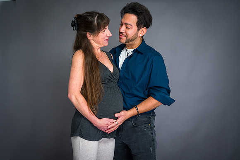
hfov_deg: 49.6
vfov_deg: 34.2
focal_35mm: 39
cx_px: 120
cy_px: 80
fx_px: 260
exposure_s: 1/125
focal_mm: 39
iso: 200
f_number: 6.3
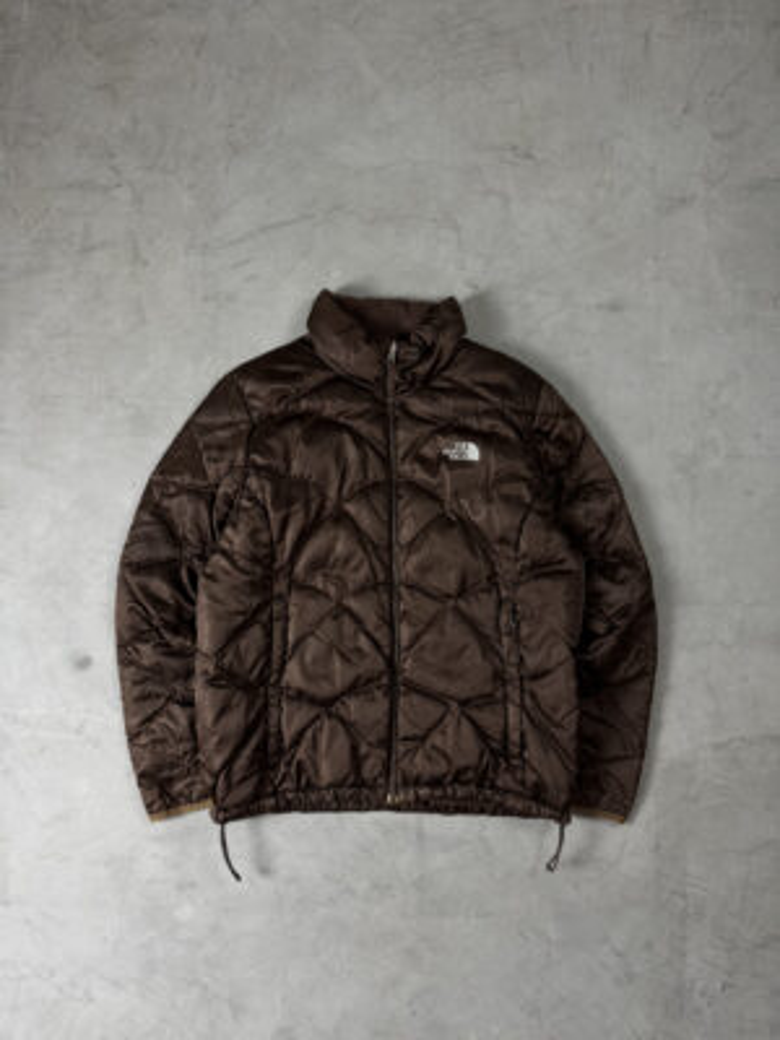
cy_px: 520
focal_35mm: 24
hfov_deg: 56.8
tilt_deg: -82.9
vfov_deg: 71.6
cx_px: 390
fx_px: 721
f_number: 1.78
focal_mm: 6.76
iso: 200
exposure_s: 1/60
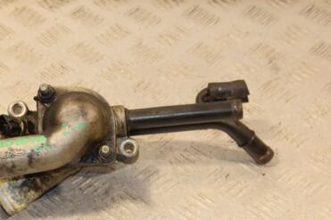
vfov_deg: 14.1
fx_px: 891
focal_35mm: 97
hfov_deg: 20.9
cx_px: 82
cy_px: 118
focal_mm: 40
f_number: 6.3
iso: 800
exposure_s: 1/200
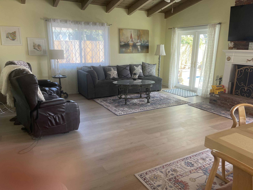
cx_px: 131
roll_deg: -0.9
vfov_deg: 53.0
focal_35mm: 26
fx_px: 190
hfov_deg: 67.3
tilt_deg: -15.5
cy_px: 99
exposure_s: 1/121
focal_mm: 5.1
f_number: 1.6
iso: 100
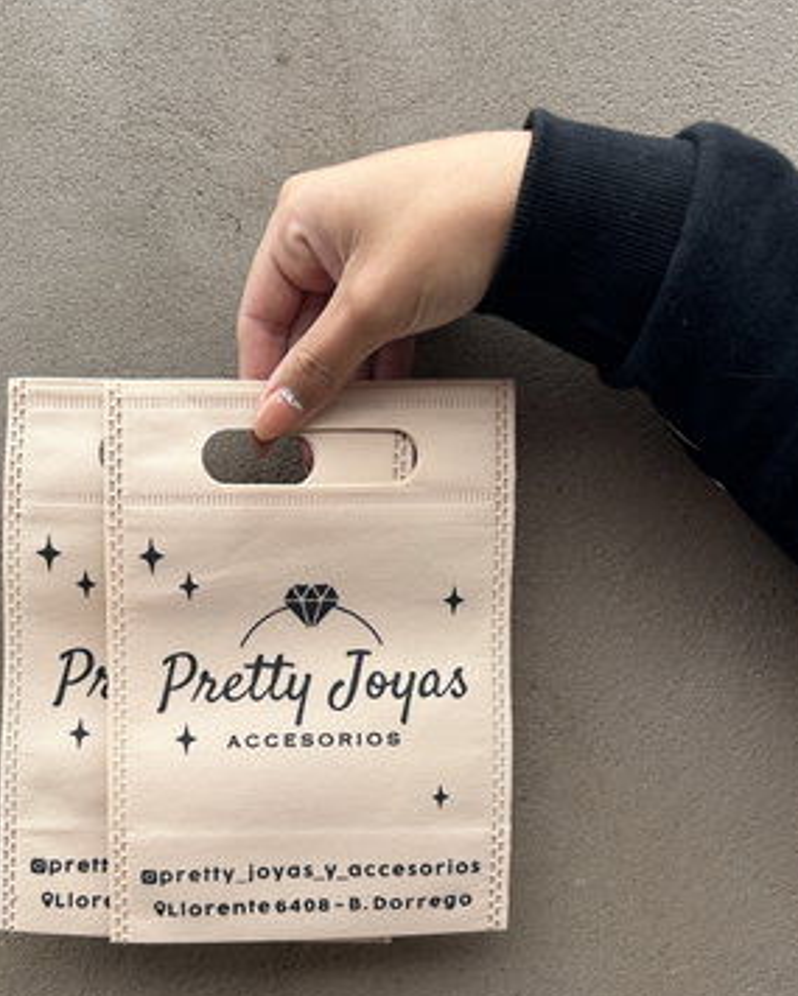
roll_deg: +1.4
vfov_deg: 47.4
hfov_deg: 38.8
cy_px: 639
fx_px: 1121
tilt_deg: -5.0
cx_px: 280
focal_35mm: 38
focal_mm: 5.7
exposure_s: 1/156
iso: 40
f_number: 1.5
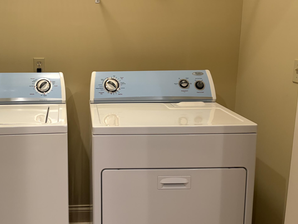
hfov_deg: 44.6
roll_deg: +0.8
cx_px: 85
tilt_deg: -10.4
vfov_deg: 35.0
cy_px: 91
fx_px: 353
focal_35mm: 41
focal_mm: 5.96
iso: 200
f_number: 1.6
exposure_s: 1/60
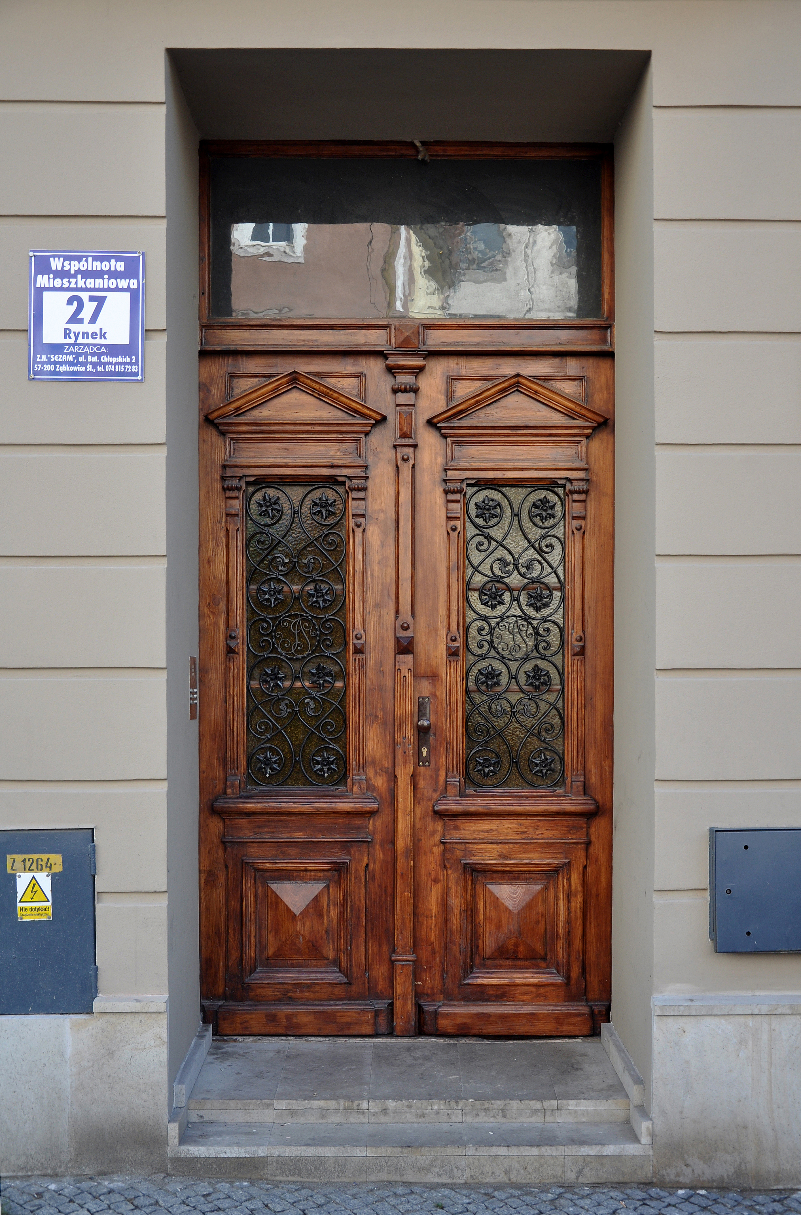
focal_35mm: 42
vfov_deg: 46.5
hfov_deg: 31.7
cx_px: 400
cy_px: 608
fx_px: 1413
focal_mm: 28
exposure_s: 1/125
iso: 200
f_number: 5.6
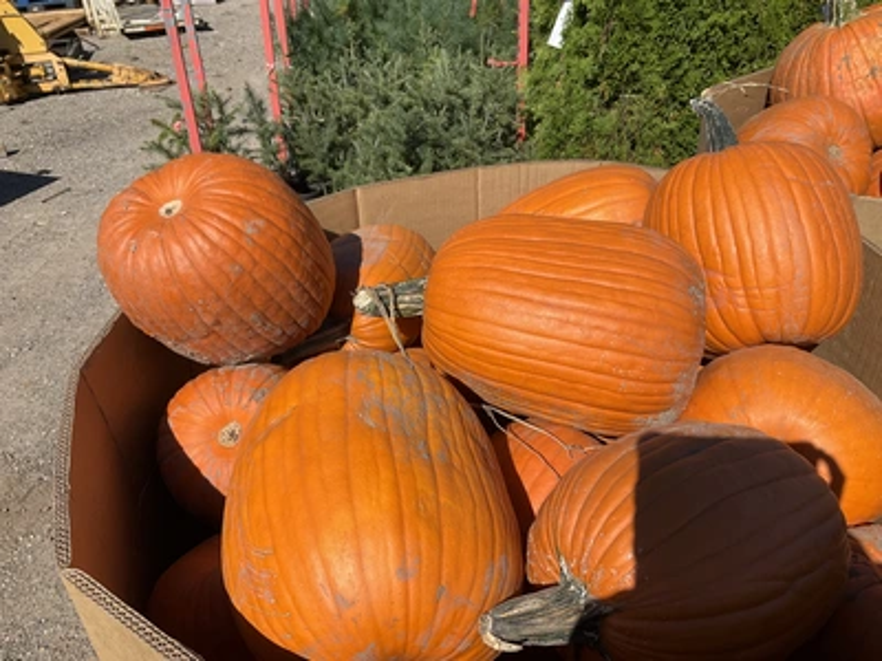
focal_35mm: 29
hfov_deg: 61.7
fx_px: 739
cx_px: 441
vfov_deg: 48.2
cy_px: 330
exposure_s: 1/2227
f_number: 1.8
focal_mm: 3
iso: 25
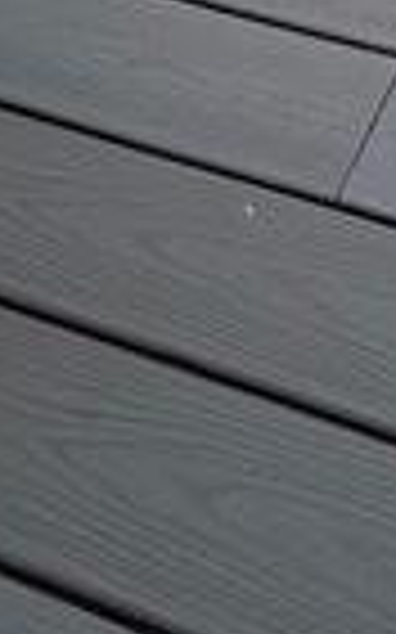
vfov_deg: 14.4
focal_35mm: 81
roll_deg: -1.5
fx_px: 1400
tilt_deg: -11.6
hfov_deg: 14.5
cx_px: 675
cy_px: -949
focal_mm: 2.22
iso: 40
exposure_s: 1/672
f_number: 2.2
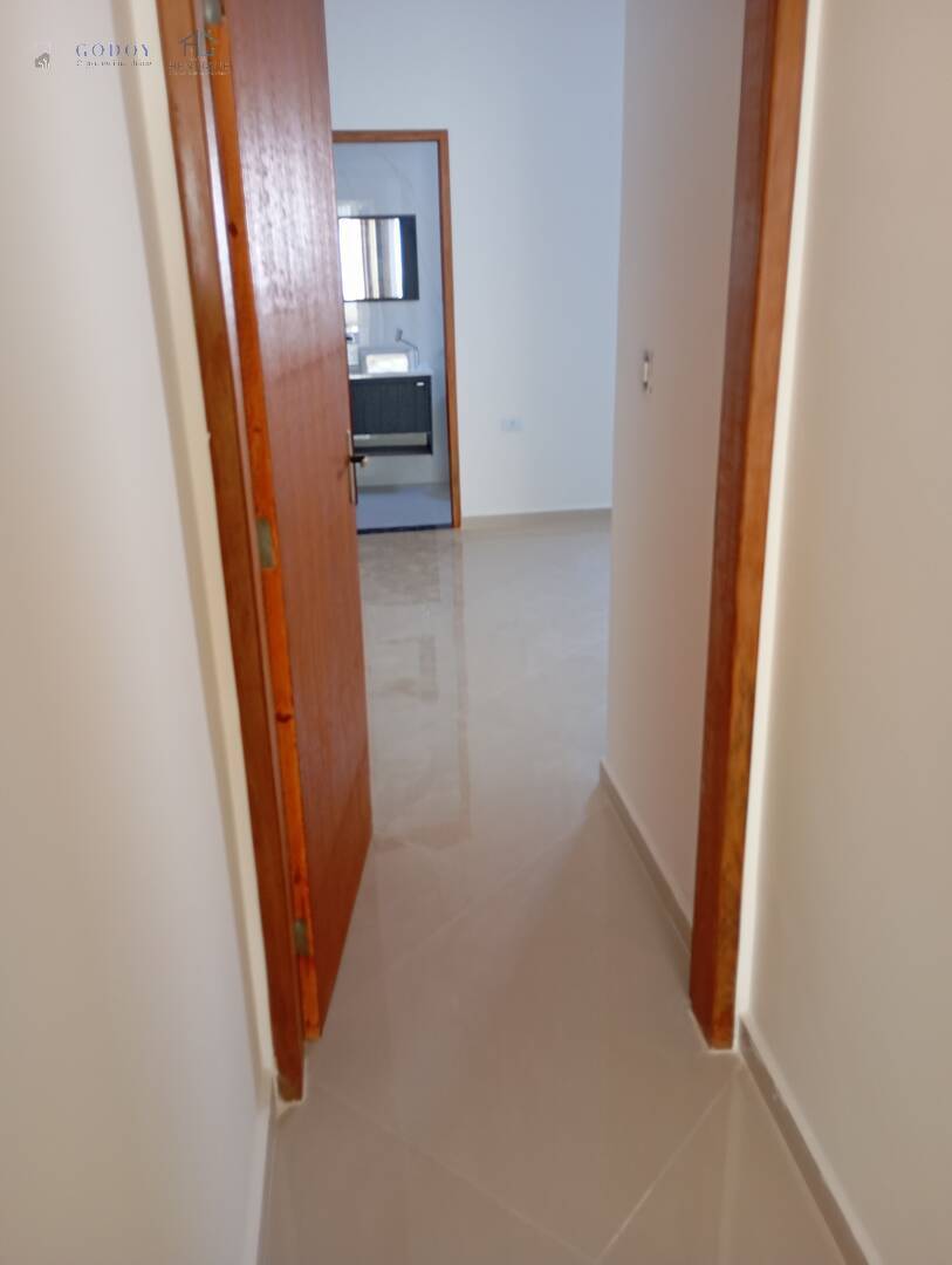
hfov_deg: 49.8
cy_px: 632
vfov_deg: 63.4
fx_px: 1024
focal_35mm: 28
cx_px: 476
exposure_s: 1/30
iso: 667
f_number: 1.8
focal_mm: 4.27
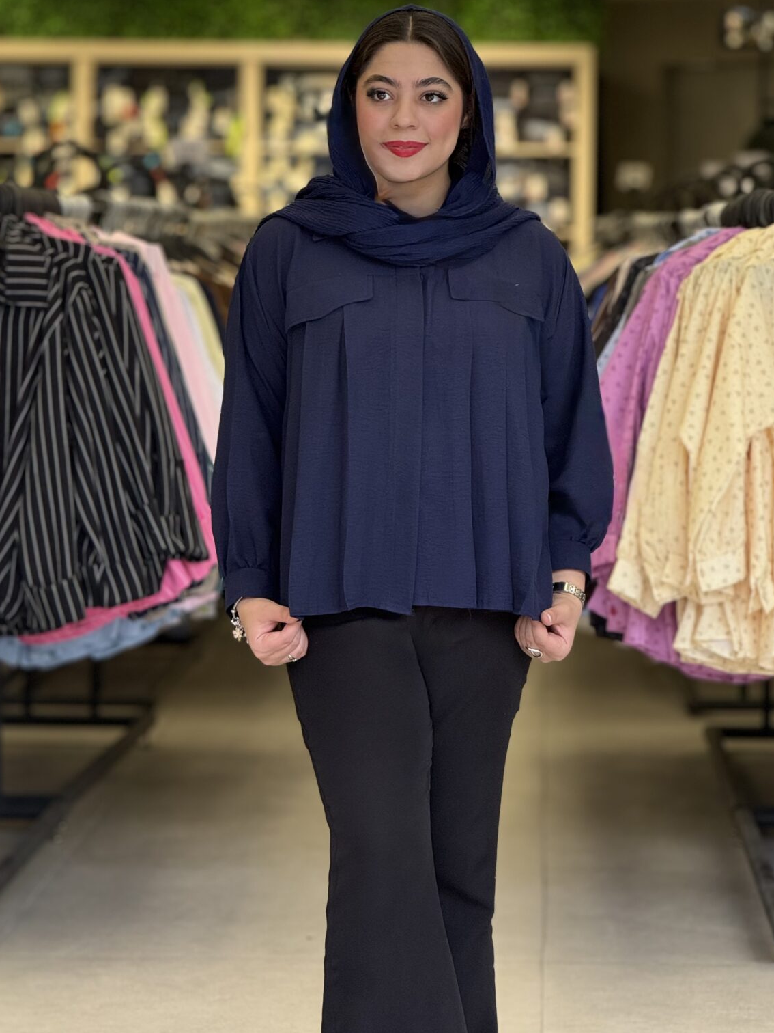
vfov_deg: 15.5
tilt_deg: -3.4
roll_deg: -0.1
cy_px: 499
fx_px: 3786
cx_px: 405
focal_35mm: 127
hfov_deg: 11.7
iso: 100
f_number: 2.8
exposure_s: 1/99
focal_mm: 15.66
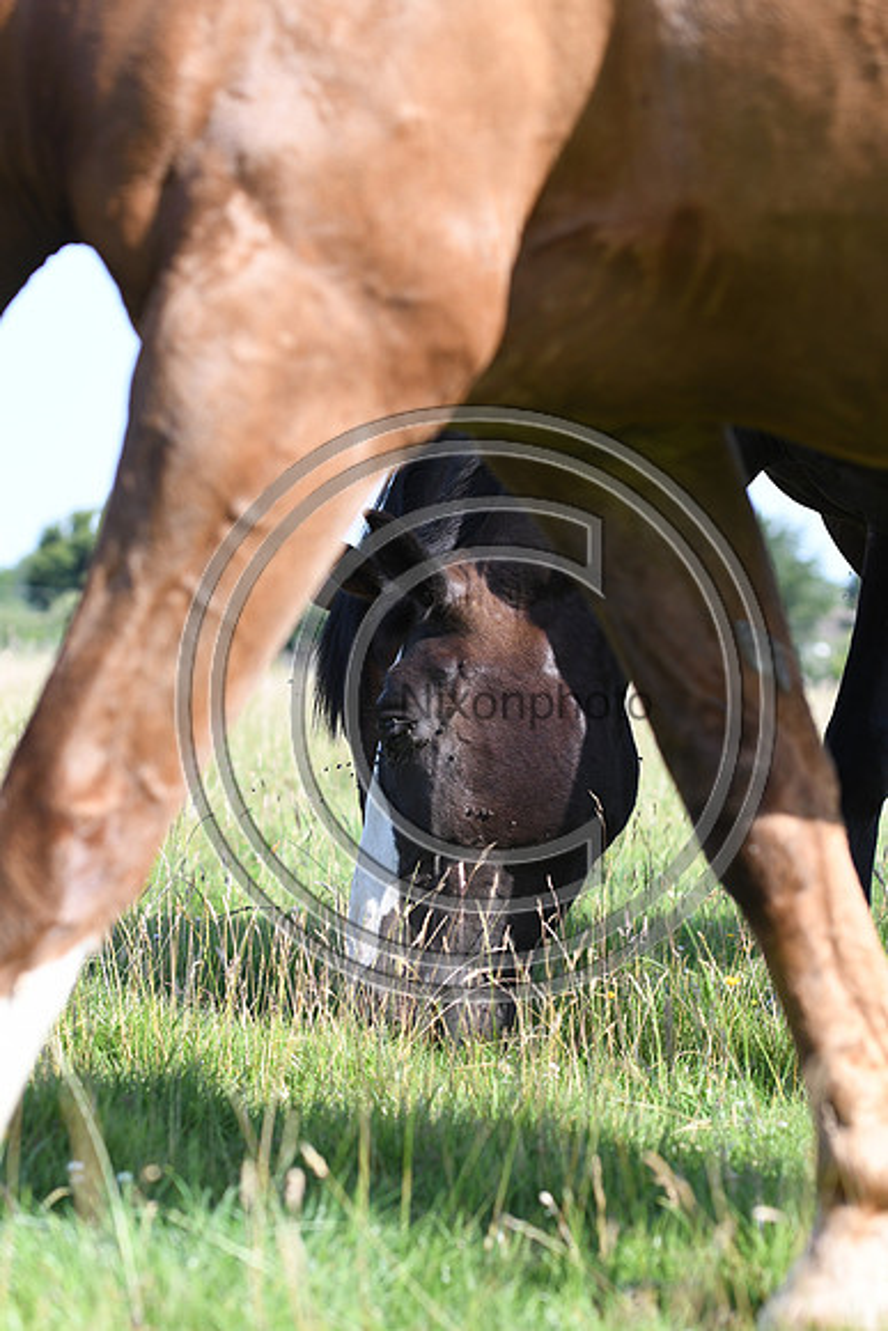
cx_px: 444
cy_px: 666
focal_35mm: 105
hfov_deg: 13.0
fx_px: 3882
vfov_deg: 19.5
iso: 320
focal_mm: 70
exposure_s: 1/1250
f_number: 3.5
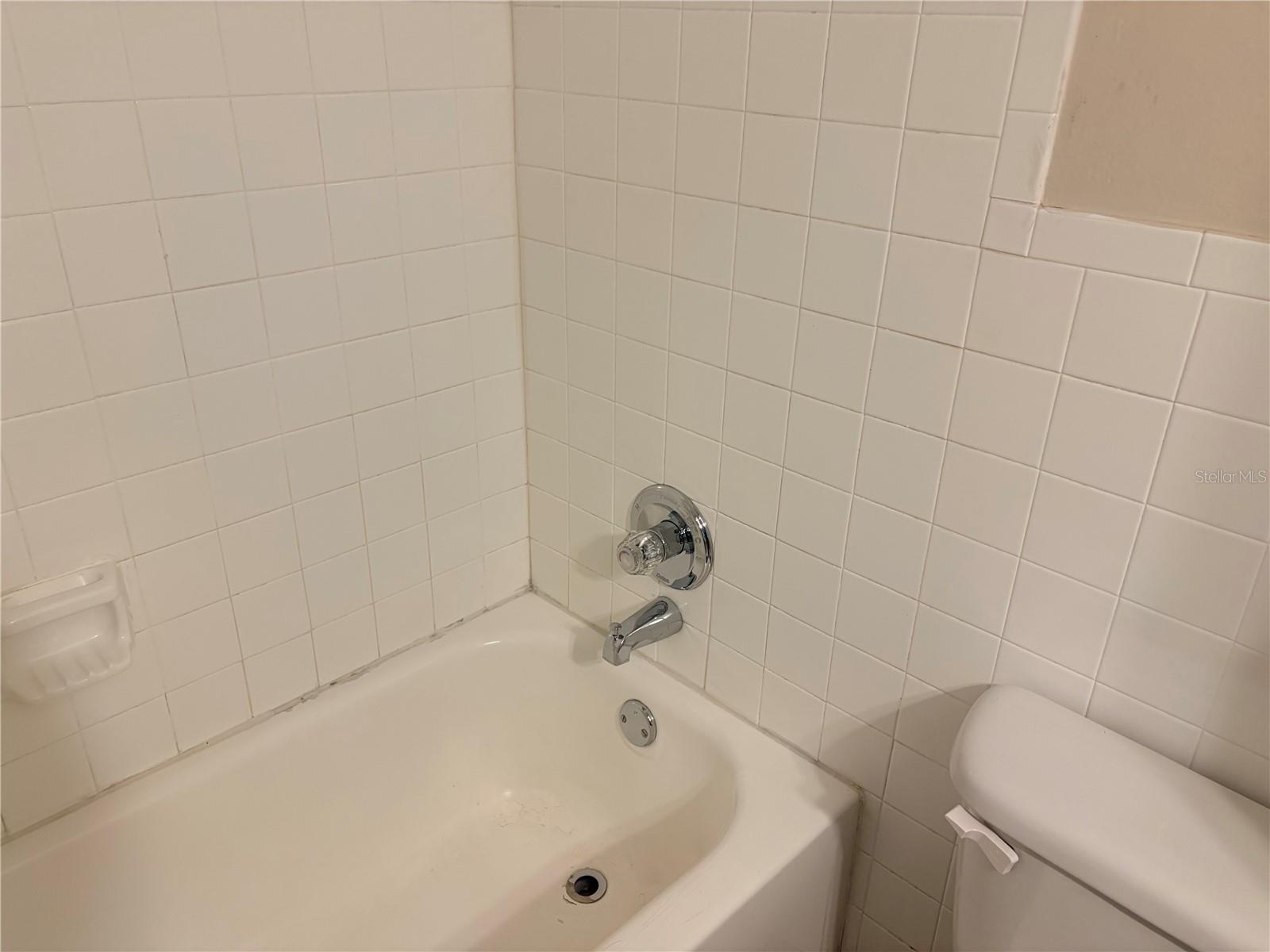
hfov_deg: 67.3
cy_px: 476
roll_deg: -2.0
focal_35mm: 26
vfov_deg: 53.1
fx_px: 954
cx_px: 635
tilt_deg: -25.0
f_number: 1.6
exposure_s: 1/60
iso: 160
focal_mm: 5.96
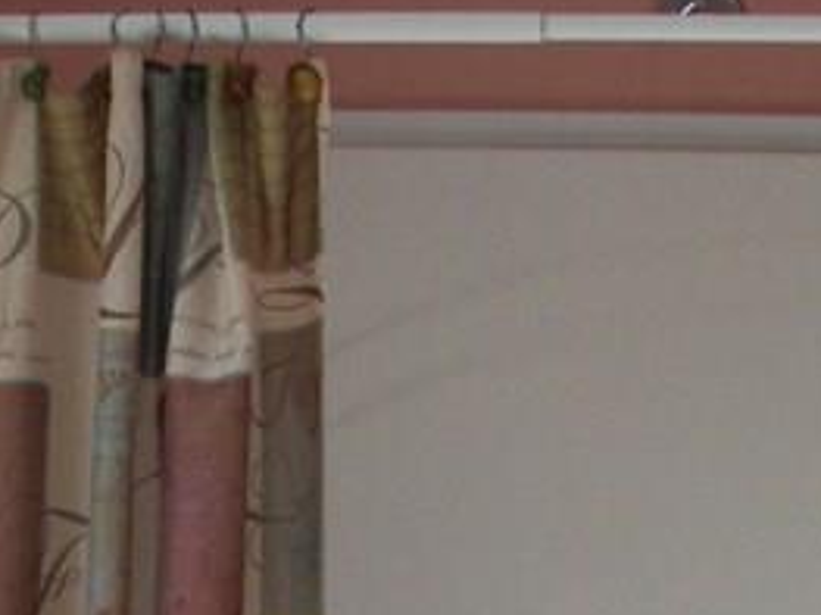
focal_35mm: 140
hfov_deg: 14.1
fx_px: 3319
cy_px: 1077
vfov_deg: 10.1
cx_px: 240
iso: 100
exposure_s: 1/30
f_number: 2.8
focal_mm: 6
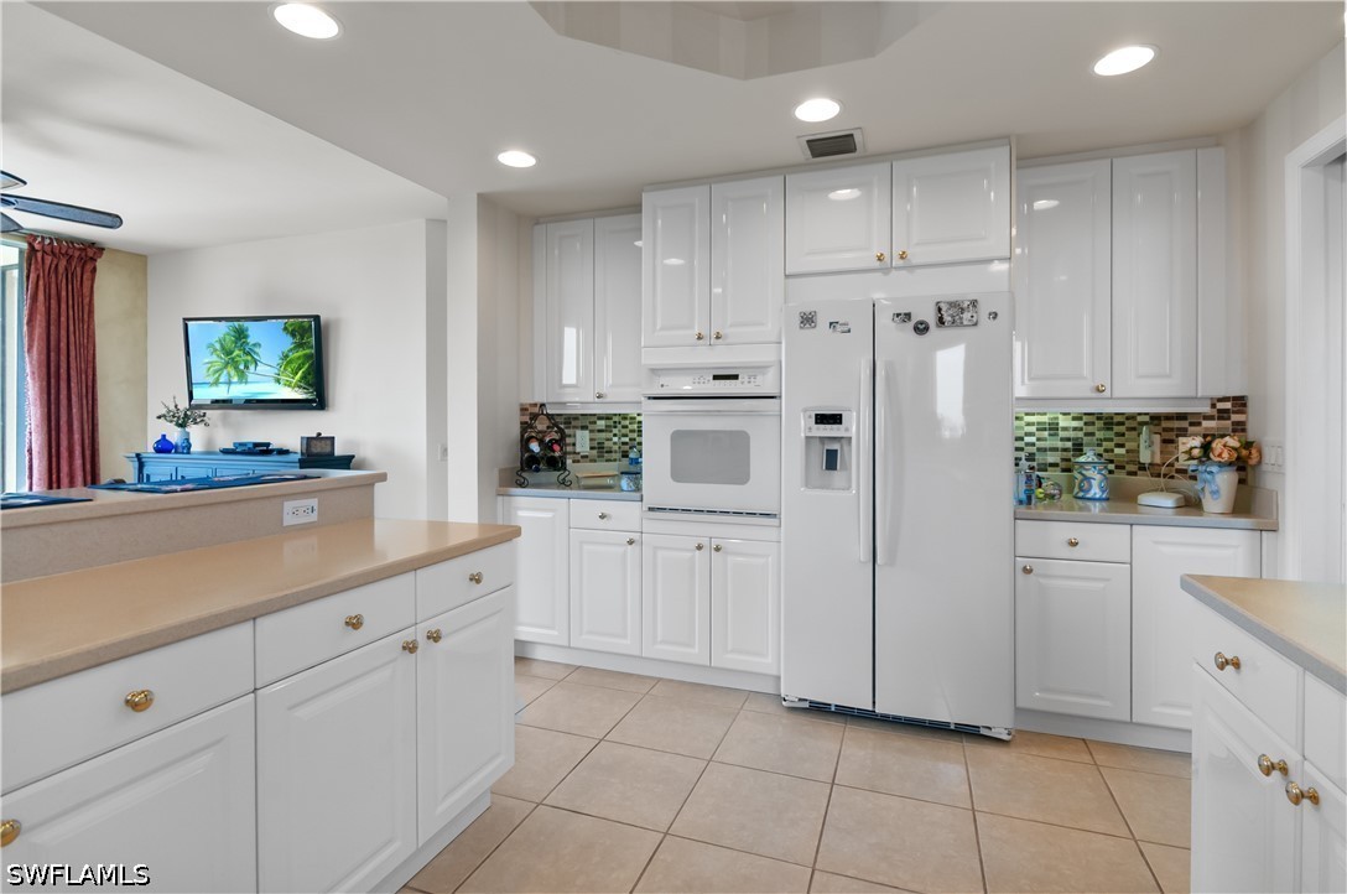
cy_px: 447
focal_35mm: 17
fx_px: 644
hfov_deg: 92.5
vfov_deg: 69.5
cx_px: 674
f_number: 8
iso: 200
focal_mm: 11.5
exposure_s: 1/10
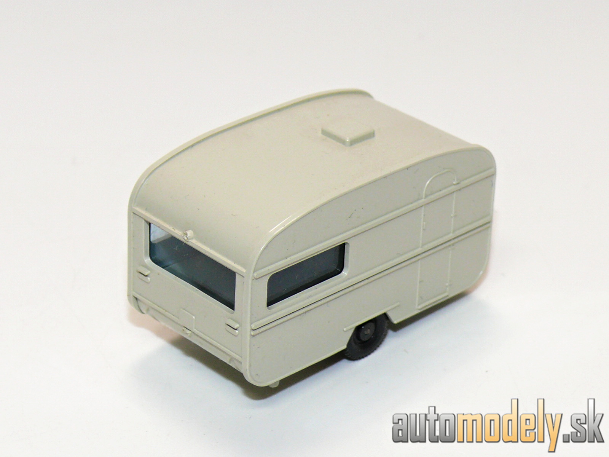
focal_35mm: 125
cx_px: 304
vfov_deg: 11.9
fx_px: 2199
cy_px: 228
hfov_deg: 15.8
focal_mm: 14.8
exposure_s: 1/30
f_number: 4
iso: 100
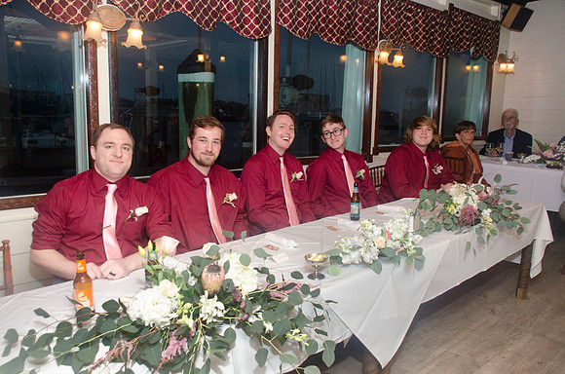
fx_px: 470
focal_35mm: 30
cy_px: 187
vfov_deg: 43.4
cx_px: 282
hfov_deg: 62.0
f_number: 5.6
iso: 400
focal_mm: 20
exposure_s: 1/60
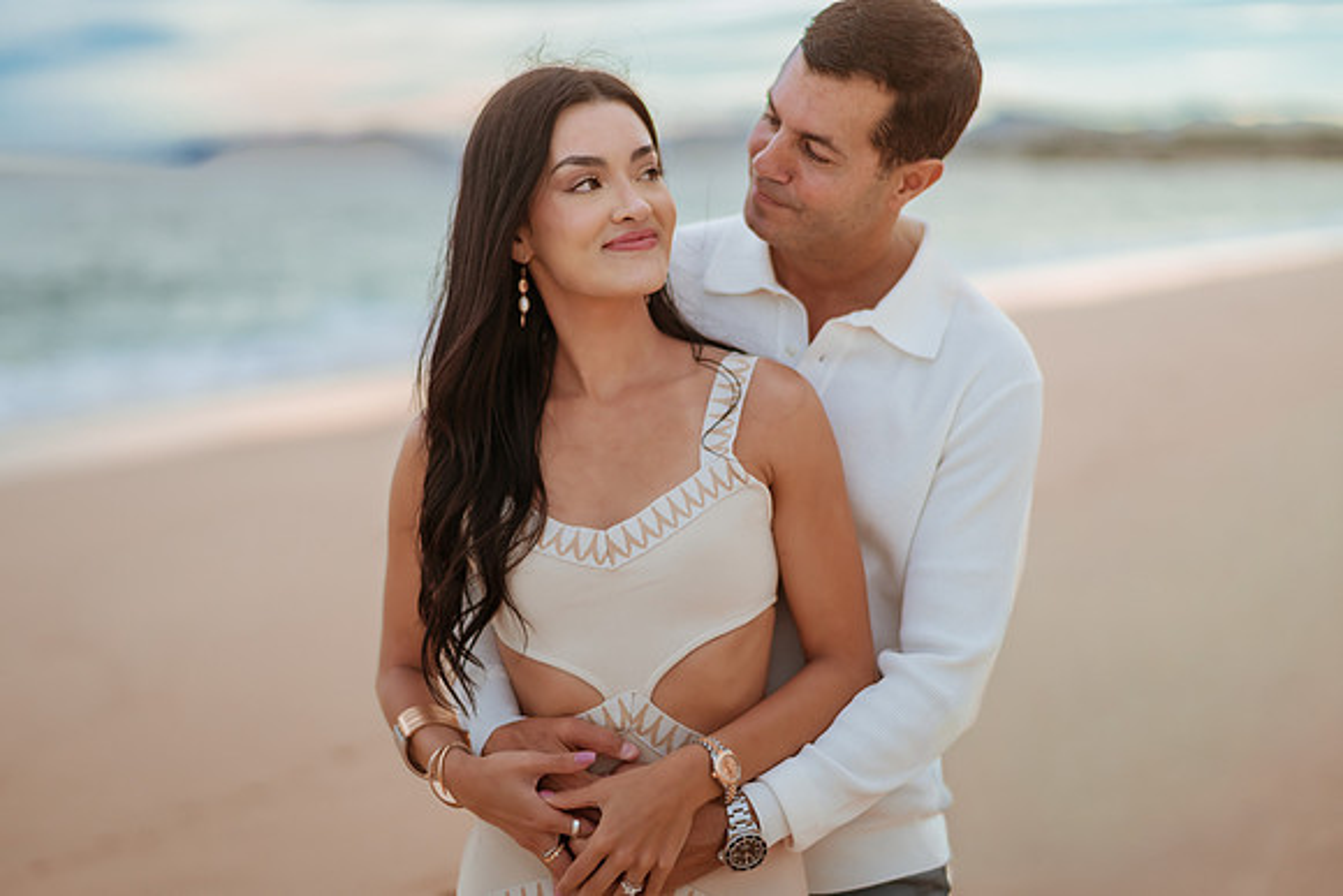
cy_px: 448
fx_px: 2164
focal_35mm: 58
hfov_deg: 34.5
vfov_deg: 23.4
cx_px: 672
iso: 250
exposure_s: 1/6400
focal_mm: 58
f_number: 1.6
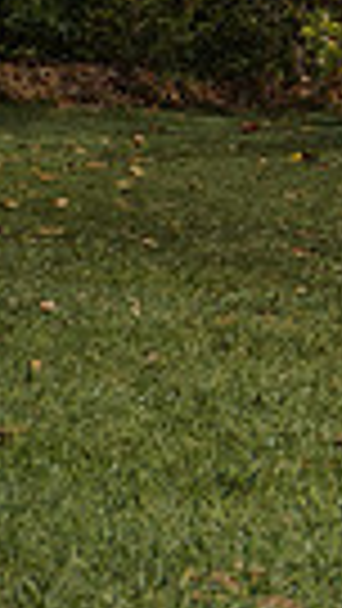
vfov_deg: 6.8
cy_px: -101
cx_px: 1166
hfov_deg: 3.7
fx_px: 5075
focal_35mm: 315
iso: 800
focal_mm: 70
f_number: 8
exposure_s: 1/2500
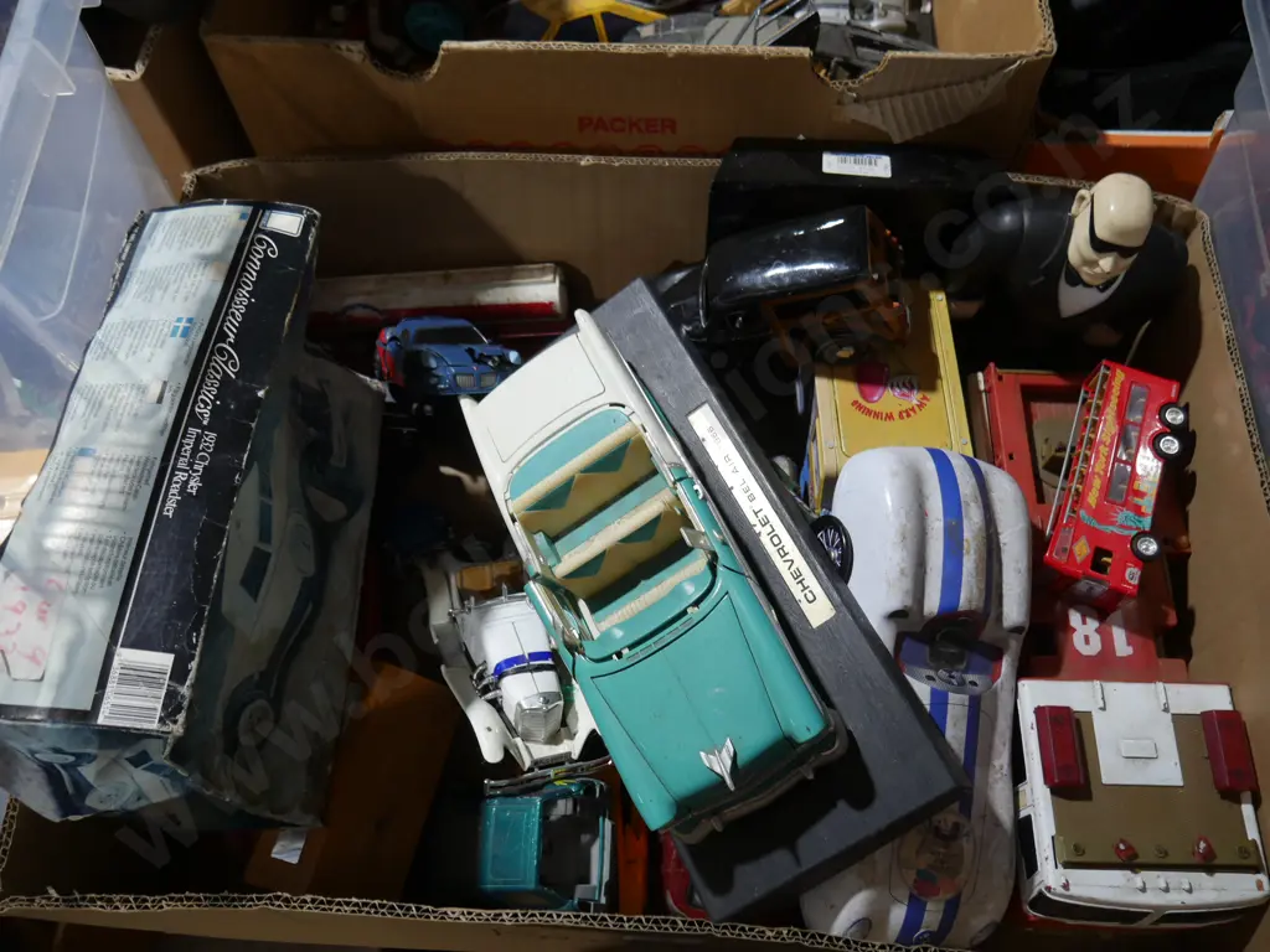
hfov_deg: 63.4
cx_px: 635
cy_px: 476
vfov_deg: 49.7
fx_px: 1027
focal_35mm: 28
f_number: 3.5
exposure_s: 1/60
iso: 320
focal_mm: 14
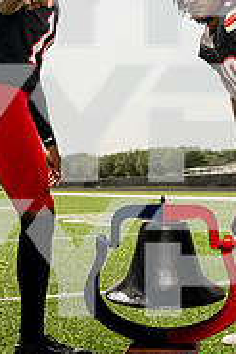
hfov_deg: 18.6
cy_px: 124
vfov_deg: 27.6
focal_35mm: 73
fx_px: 719
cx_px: 127
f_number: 7.1
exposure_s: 1/250
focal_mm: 30
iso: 100
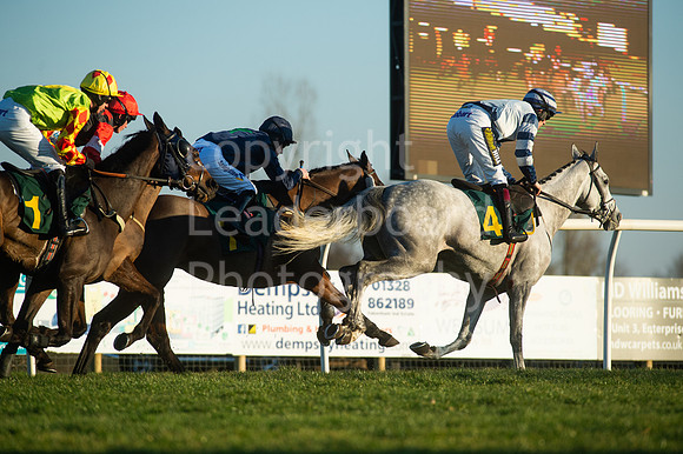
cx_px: 342
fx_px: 5688
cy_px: 227
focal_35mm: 300
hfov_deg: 6.9
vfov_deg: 4.6
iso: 800
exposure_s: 1/4000
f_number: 6.3
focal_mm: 300
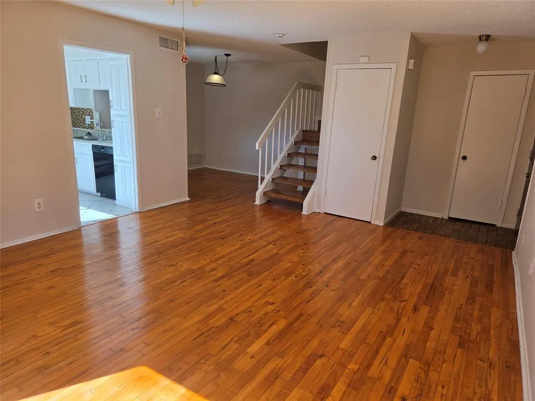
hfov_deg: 73.9
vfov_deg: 58.9
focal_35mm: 23
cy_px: 200
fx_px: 355
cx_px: 268
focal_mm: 5.4
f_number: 1.8
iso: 80
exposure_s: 1/594
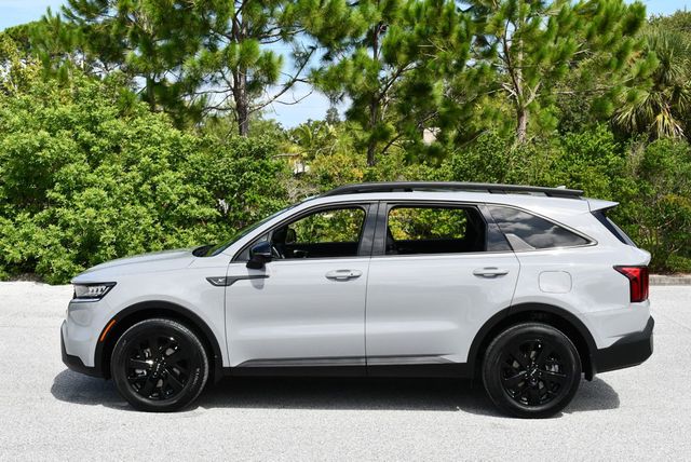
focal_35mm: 52
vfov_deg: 26.0
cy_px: 231
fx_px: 999
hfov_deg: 38.2
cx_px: 346
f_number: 8
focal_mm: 26
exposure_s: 1/250
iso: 125
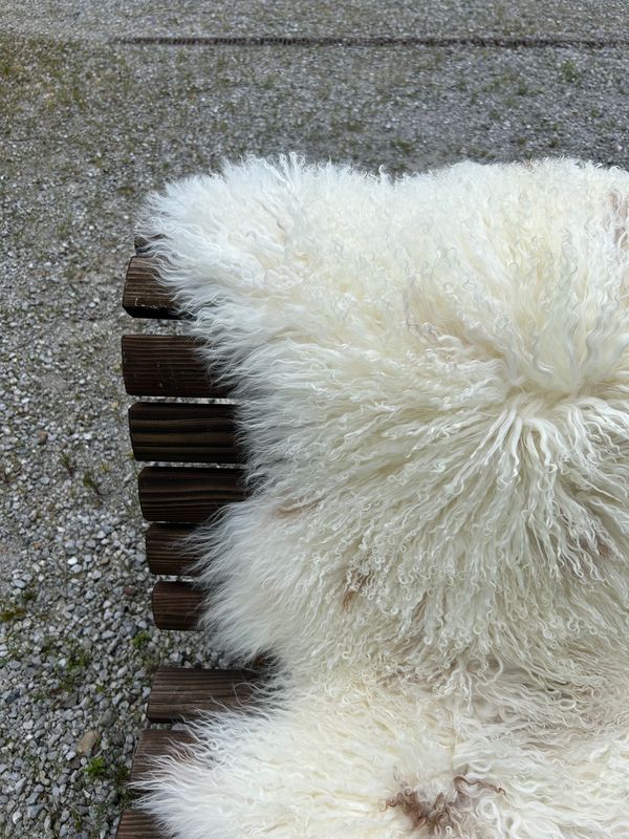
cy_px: 420
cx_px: 314
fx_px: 630
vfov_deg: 67.3
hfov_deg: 53.1
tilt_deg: -48.9
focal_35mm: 26
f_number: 1.5
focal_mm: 5.7
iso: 50
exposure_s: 1/2252
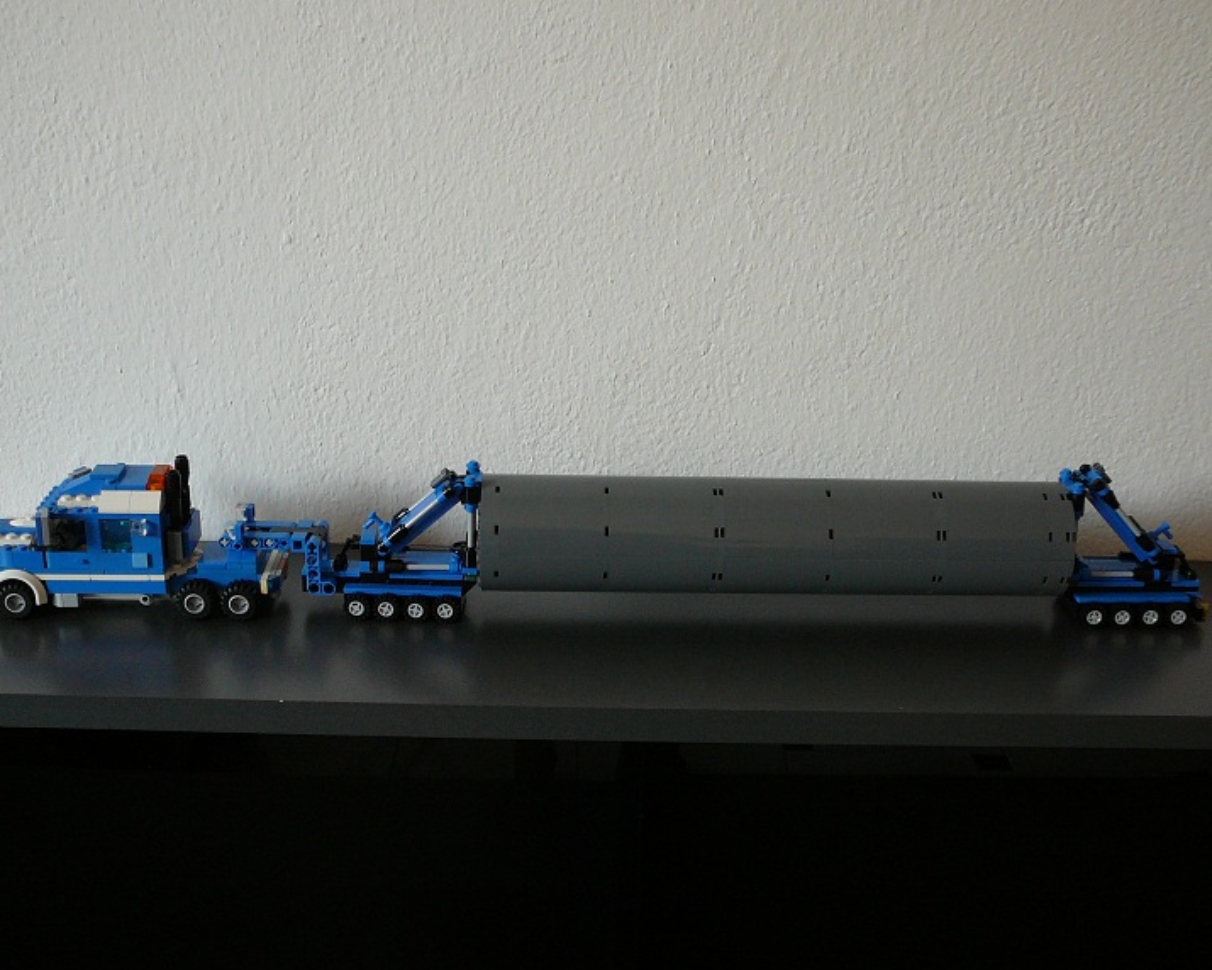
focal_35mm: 43
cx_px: 593
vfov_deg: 34.9
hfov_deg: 42.9
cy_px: 483
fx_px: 1542
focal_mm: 6.1
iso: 160
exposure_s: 1/30
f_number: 3.1
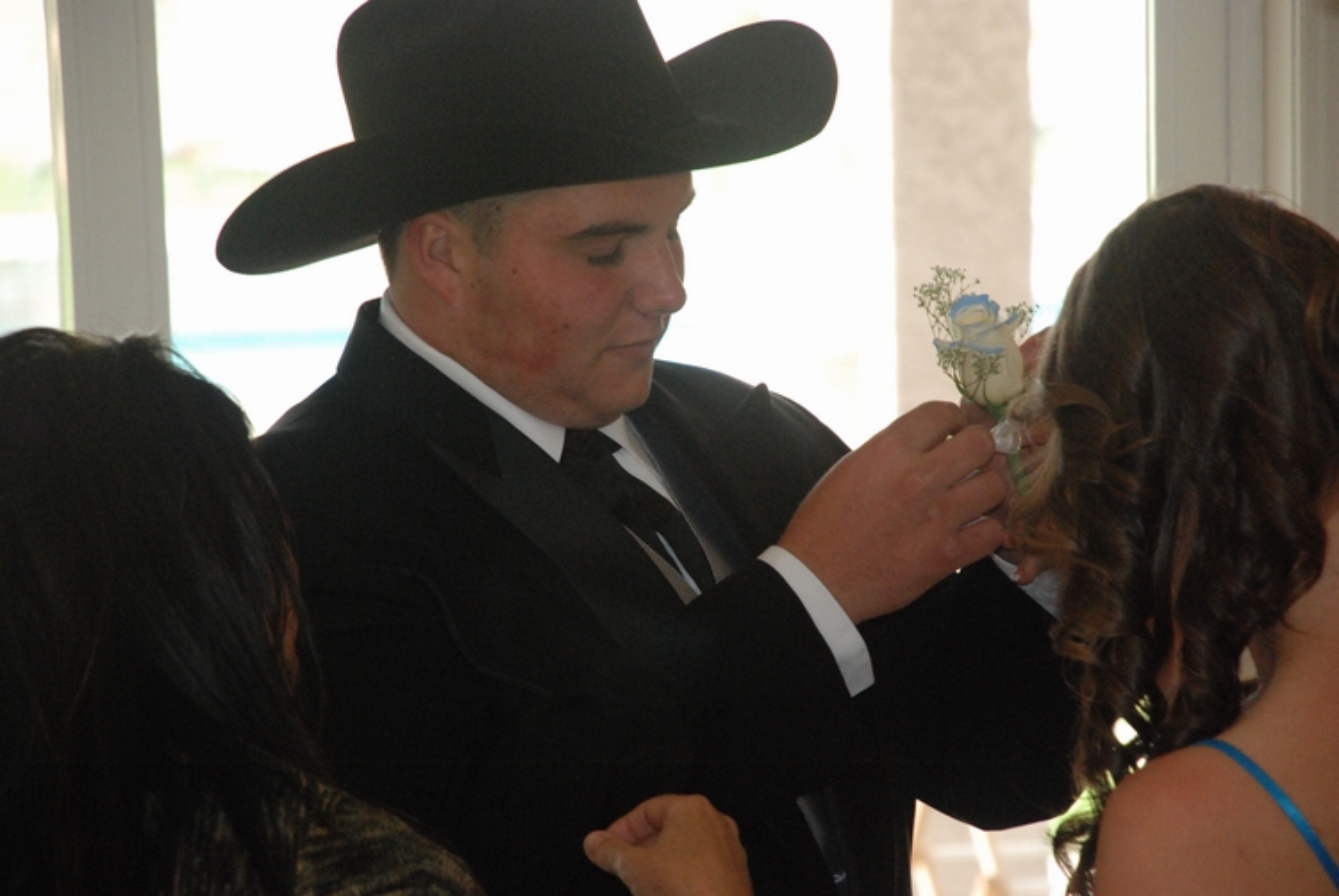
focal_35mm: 202
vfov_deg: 6.8
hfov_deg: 10.1
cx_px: 670
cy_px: 448
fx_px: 7541
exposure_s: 1/200
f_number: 5.6
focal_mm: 135
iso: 1600
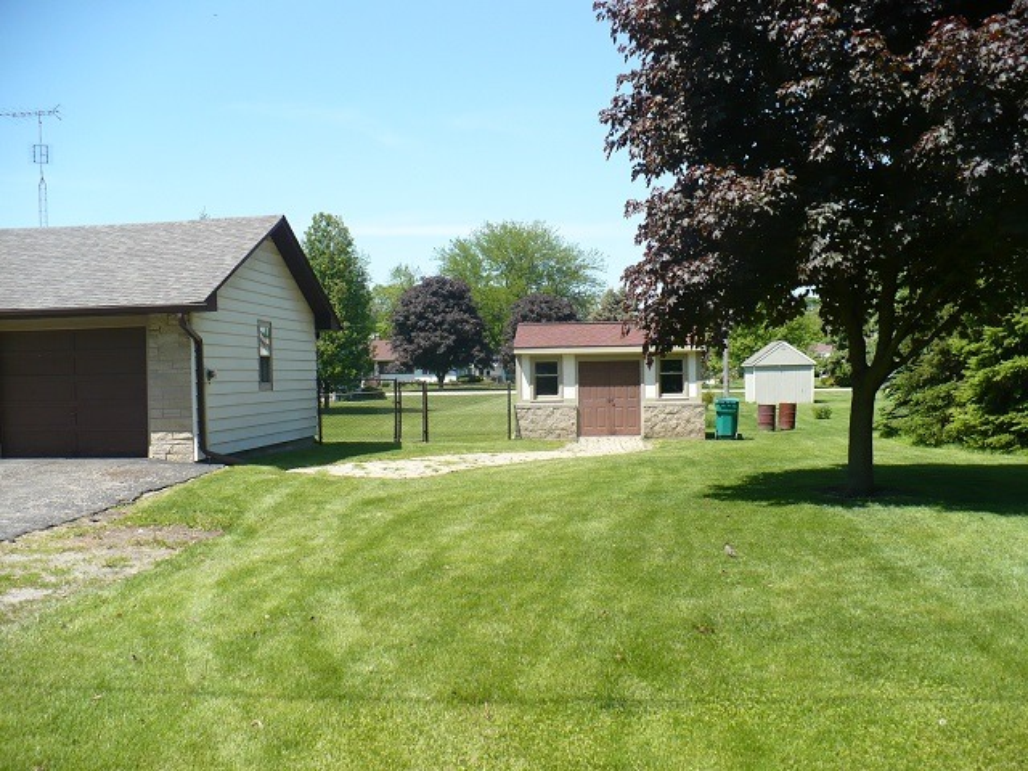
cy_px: 386
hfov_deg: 50.1
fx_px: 1099
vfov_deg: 38.7
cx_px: 514
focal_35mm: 37
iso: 100
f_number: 2.8
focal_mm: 6.1
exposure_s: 1/800
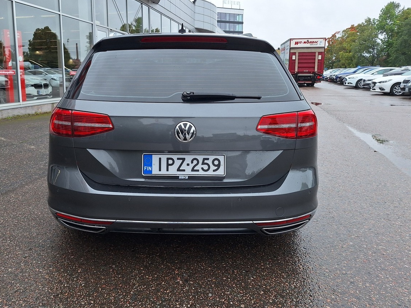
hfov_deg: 61.4
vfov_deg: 48.0
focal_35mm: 29
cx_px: 175
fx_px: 344
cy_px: 127
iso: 40
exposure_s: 1/590
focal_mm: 5.54
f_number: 1.8
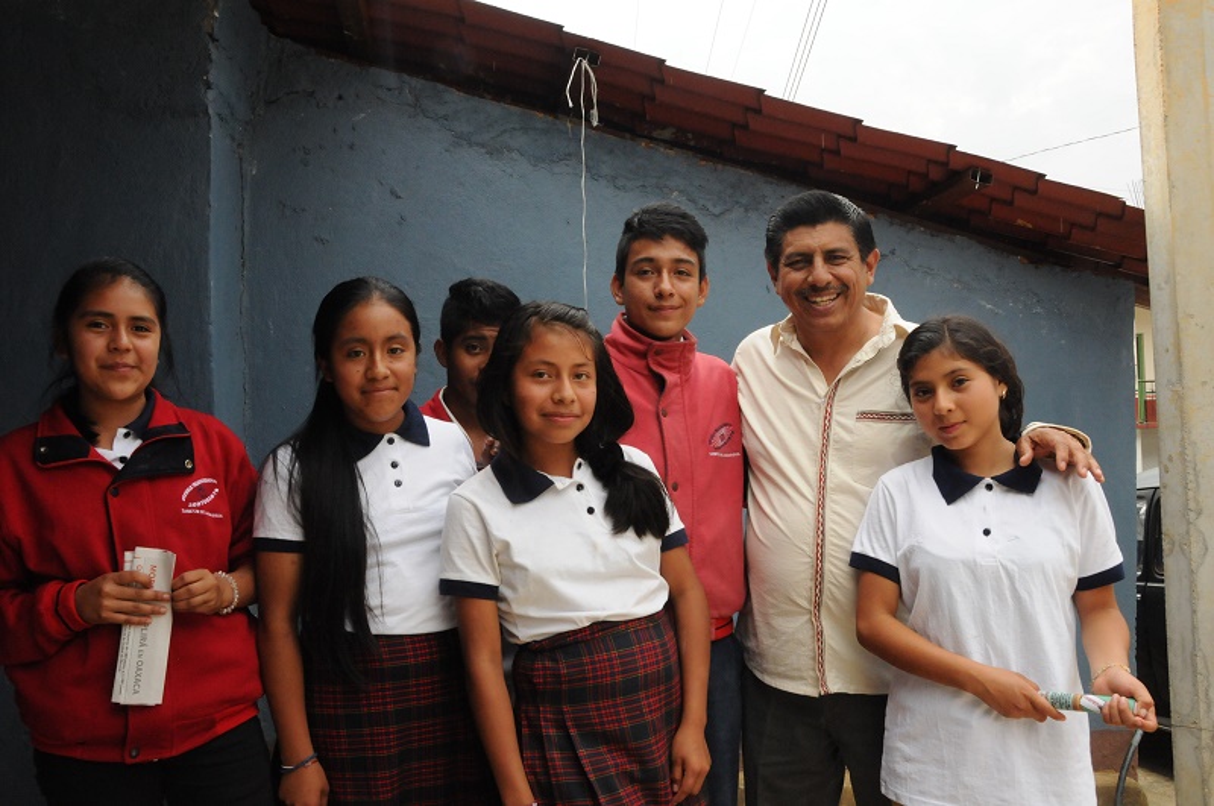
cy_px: 403
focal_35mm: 30
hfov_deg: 62.0
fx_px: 1010
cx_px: 607
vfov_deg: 43.5
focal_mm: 20
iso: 1600
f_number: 14
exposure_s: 1/250
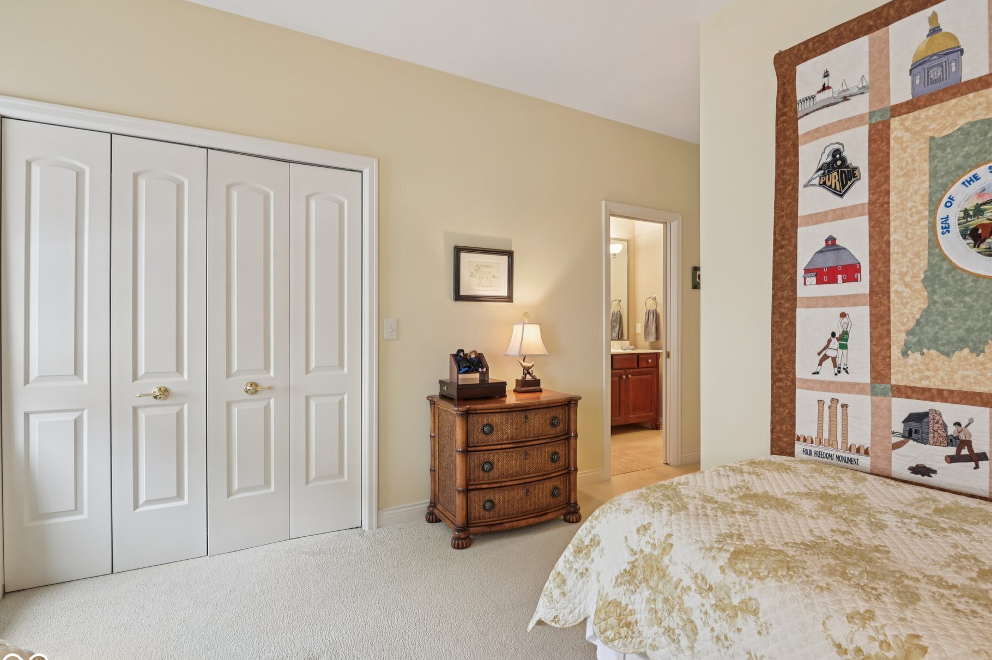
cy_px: 331
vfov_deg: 67.3
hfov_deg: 89.9
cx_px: 535
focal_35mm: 18
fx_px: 496
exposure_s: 1/8
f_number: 8
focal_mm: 16
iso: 400
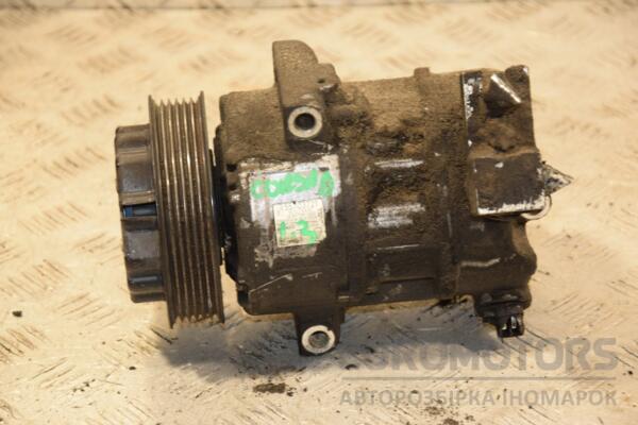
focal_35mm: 128
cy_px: 212
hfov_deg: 16.1
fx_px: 2259
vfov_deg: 10.8
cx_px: 319
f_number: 5.6
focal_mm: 85
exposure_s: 1/100
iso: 800
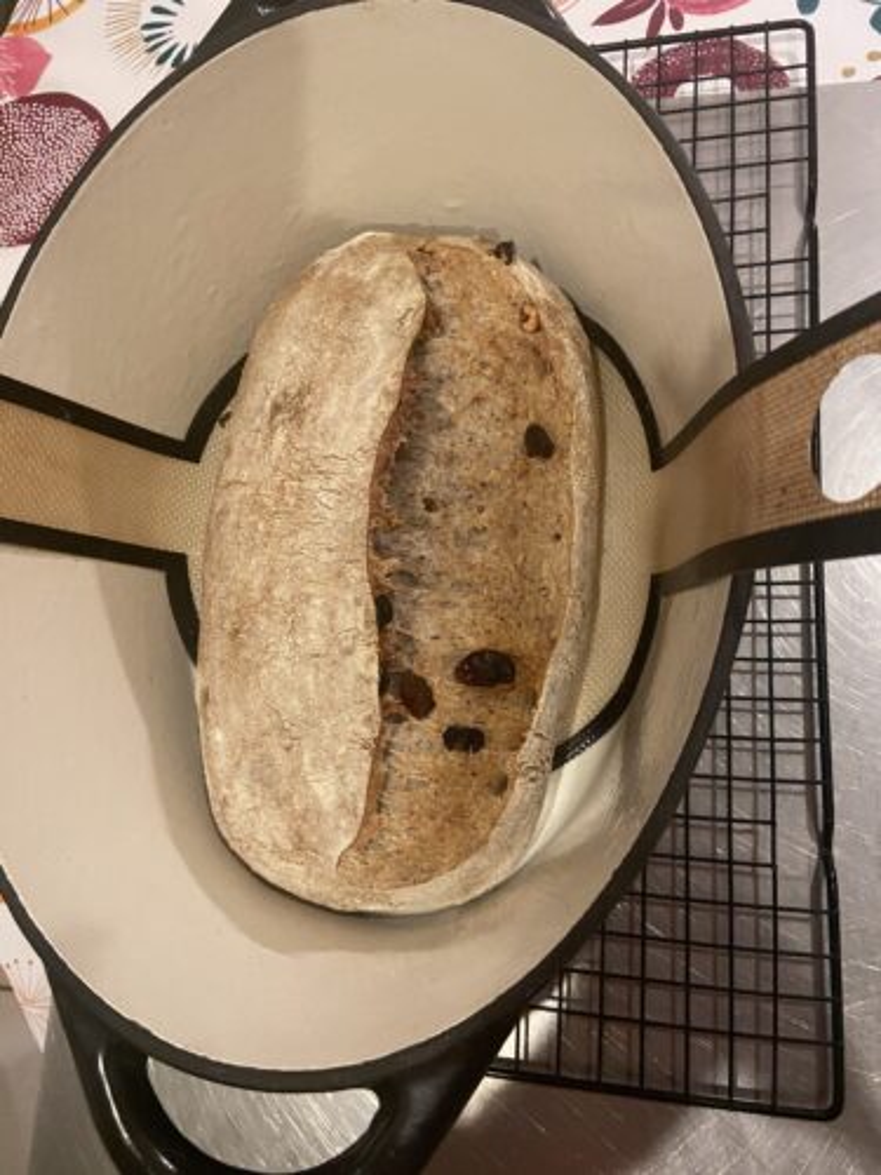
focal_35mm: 26
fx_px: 882
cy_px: 588
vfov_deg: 67.3
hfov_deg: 53.1
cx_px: 440
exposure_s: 1/33
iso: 400
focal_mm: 4.25
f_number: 1.8
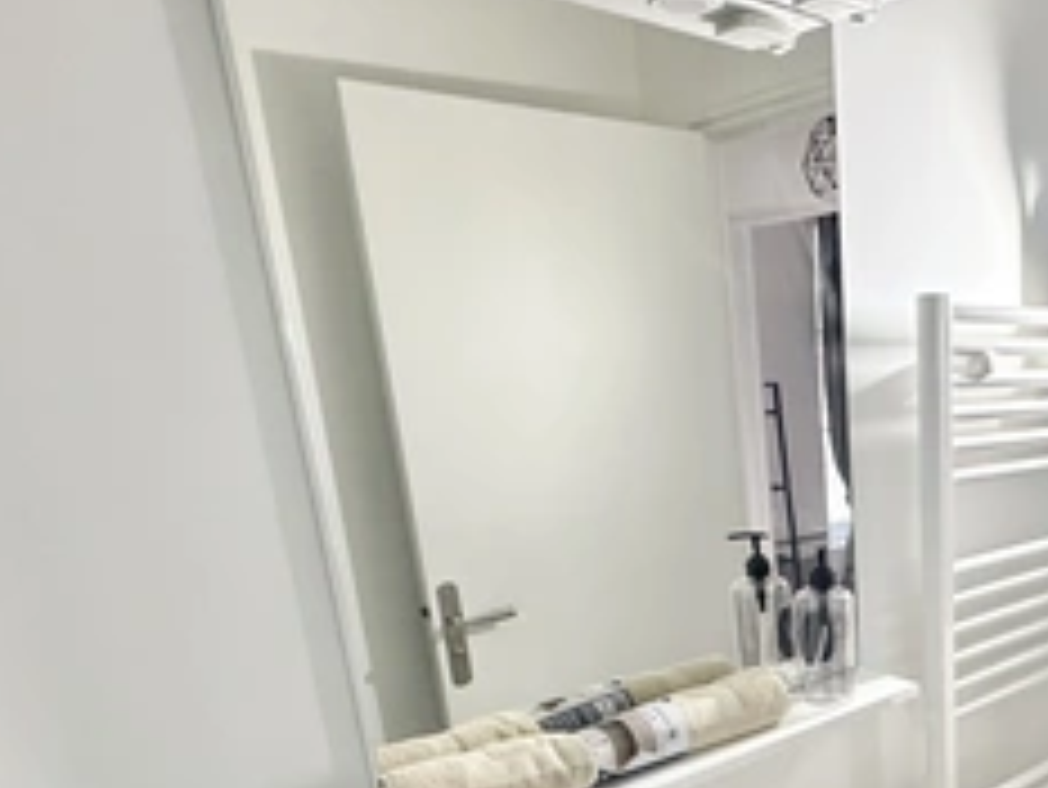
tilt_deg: -16.0
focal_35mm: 32
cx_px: 897
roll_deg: +1.3
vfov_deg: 41.6
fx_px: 969
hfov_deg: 51.6
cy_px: 666
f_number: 2.2
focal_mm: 2.22
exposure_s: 1/101
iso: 250
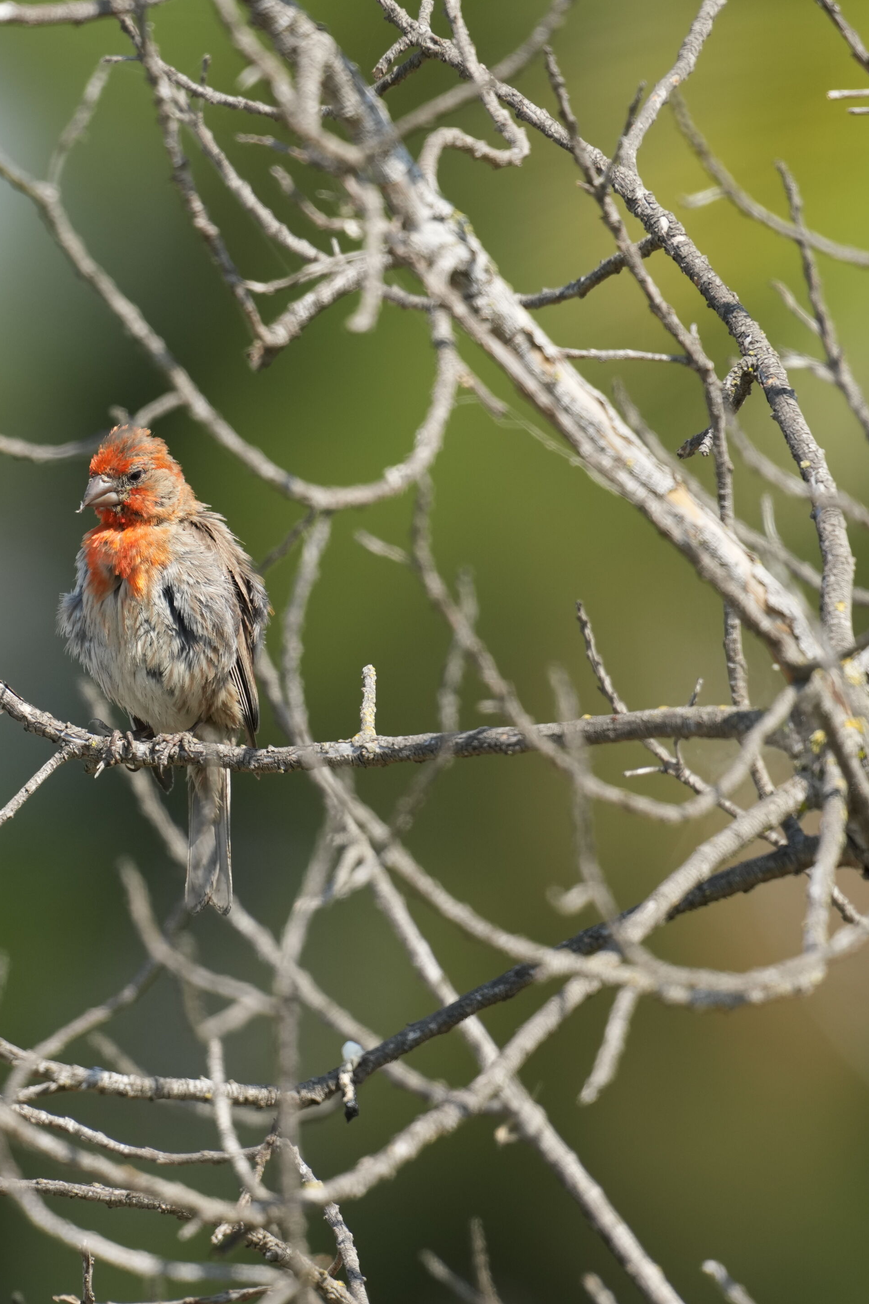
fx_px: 32621
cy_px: 652
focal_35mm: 901
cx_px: 169
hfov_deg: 1.5
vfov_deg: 2.3
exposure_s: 1/1250
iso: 640
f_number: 5.6
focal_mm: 600
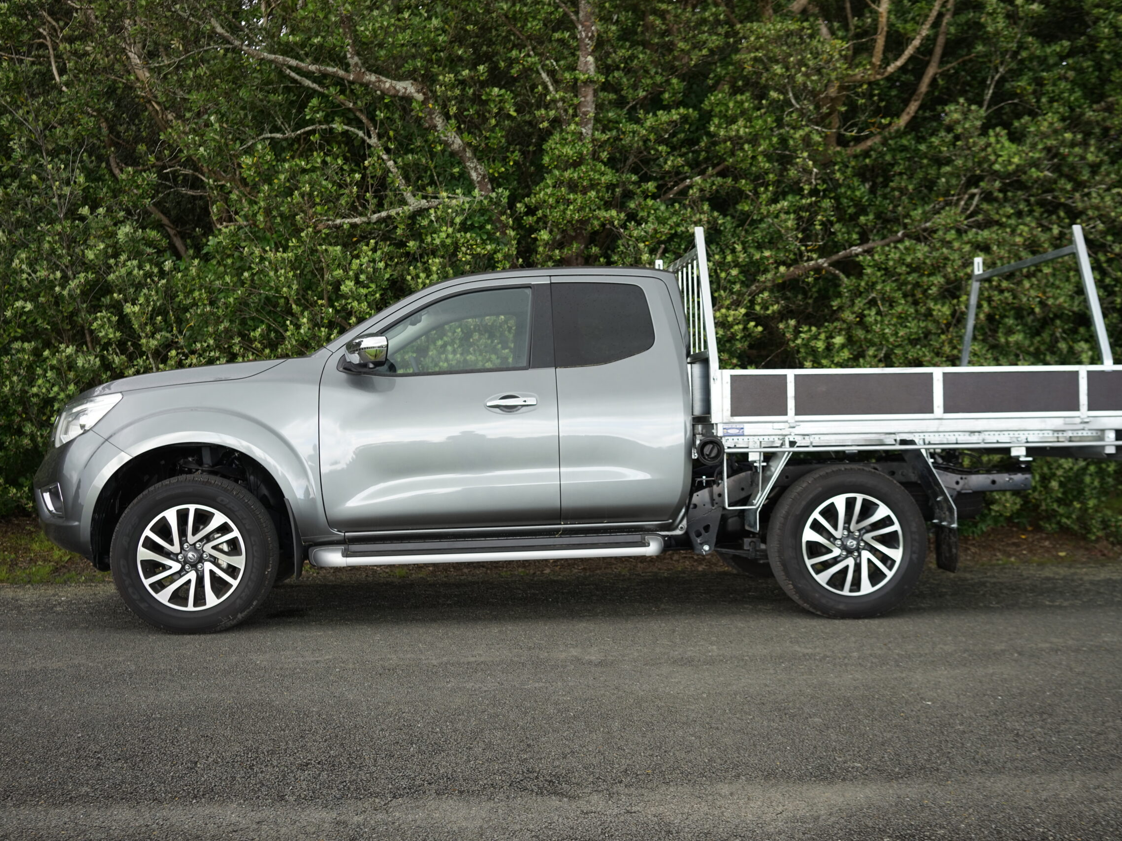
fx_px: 1232
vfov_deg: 37.7
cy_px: 420
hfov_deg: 49.0
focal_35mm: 38
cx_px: 545
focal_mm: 35
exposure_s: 1/125
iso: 125
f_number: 4
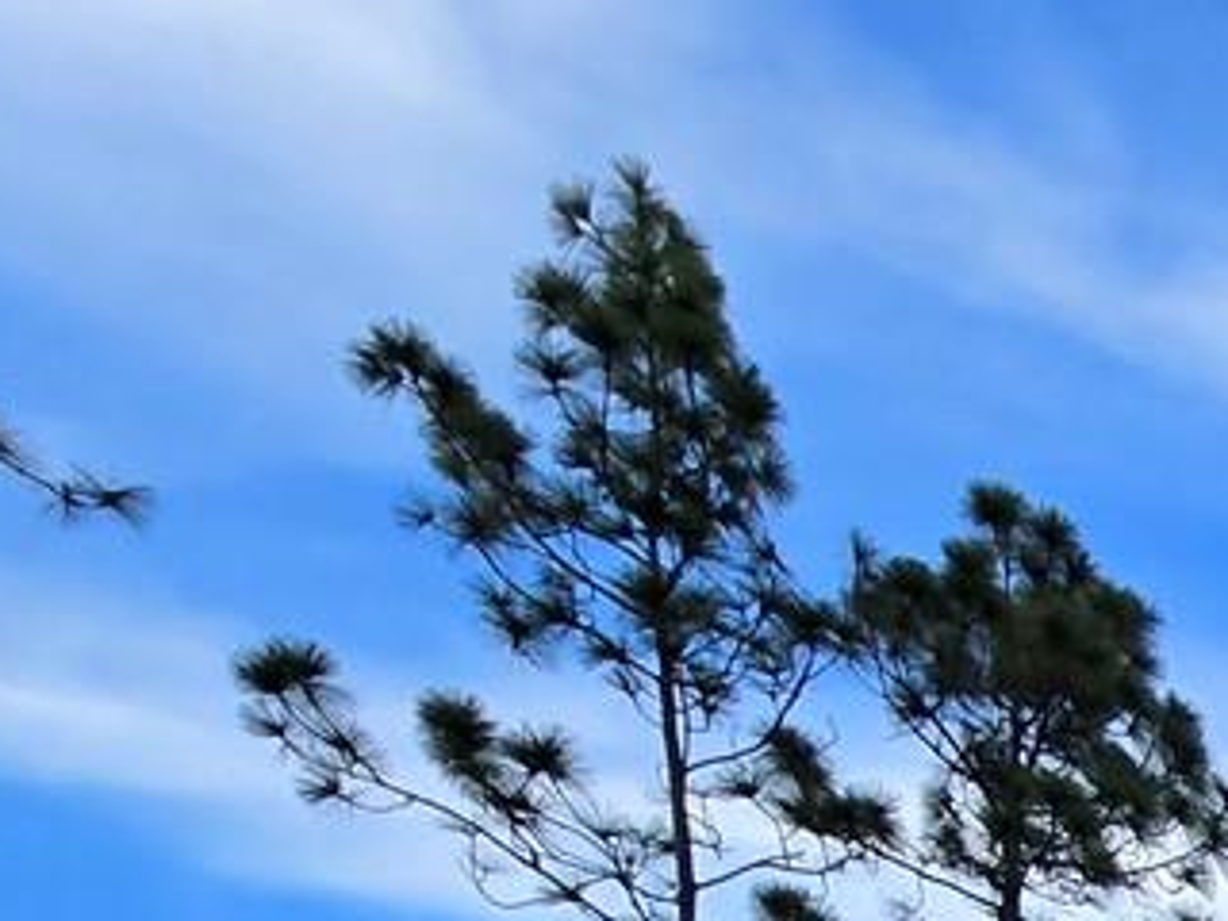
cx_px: 2537
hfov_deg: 18.2
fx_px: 2306
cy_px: 2241
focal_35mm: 65
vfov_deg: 14.4
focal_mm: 2.2
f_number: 2.2
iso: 50
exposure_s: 1/403
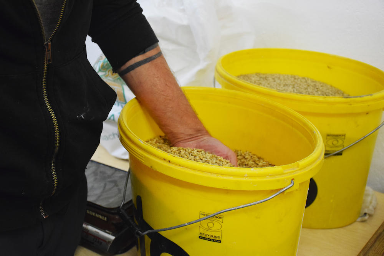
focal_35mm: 52
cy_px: 128
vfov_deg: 25.8
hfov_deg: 37.8
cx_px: 192
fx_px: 560
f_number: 4.2
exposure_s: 1/160
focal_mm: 35
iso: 3200
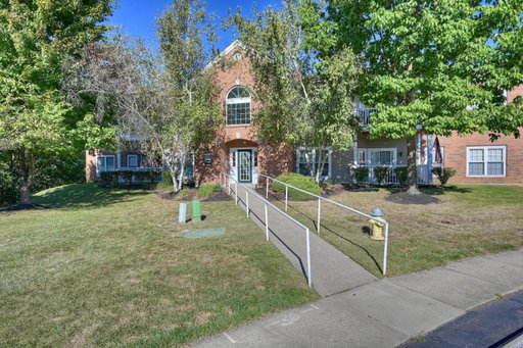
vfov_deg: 60.7
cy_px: 174
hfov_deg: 82.6
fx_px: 298
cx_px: 262
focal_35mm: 20
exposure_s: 1/100
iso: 100
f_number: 10
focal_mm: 20.5
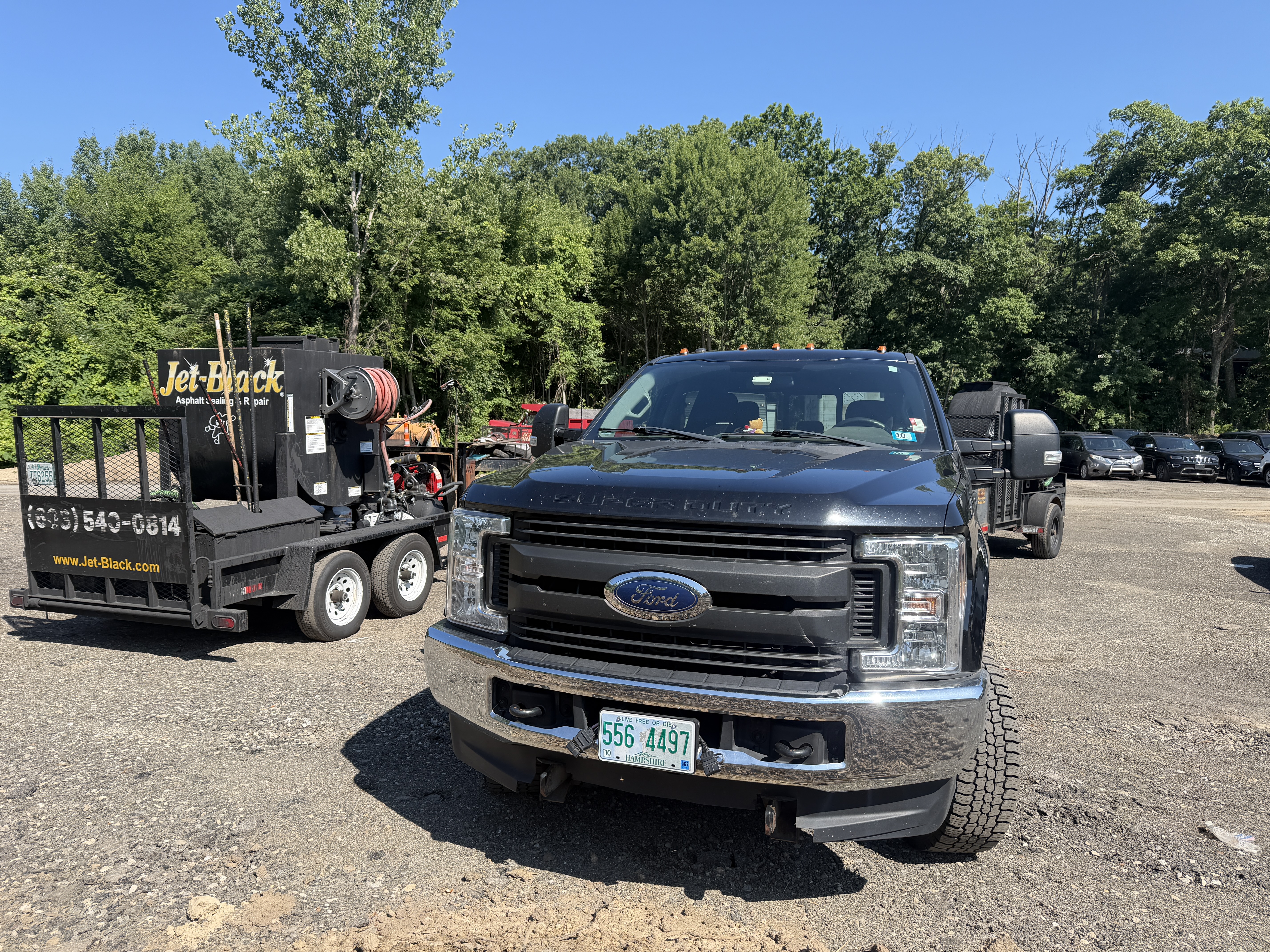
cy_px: 476
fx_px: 881
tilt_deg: -0.9
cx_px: 635
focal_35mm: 24
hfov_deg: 71.6
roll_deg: -0.6
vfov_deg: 56.8
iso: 80
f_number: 1.78
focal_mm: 6.76
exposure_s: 1/2232
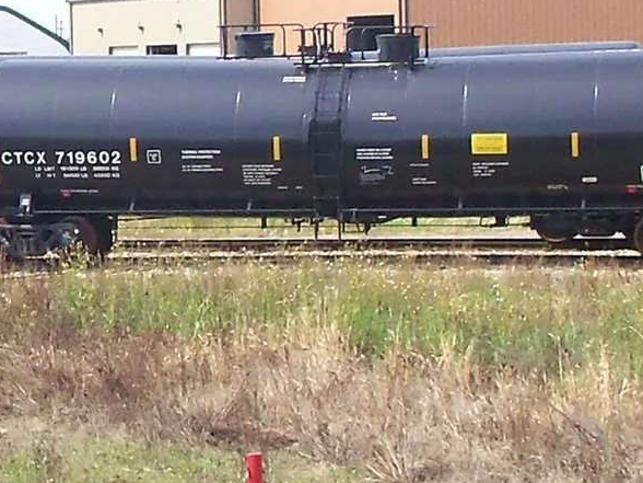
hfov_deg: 9.2
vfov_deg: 7.1
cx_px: -346
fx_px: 3882
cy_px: 143
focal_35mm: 209
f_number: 3.1
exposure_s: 1/500
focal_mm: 7.2
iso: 64
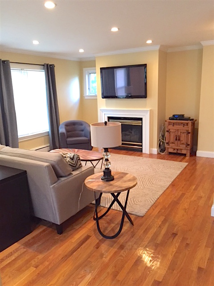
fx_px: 239
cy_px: 143
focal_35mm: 29
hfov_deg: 48.2
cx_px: 107
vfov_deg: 61.7
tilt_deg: -12.8
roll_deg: +1.4
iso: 250
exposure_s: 1/30
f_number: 2.2
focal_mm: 4.15
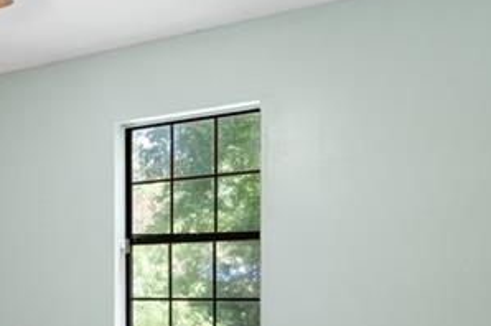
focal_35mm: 55
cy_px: 280
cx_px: -15
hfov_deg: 32.9
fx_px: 749
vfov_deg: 24.0
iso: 1600
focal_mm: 16
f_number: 8
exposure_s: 1/3
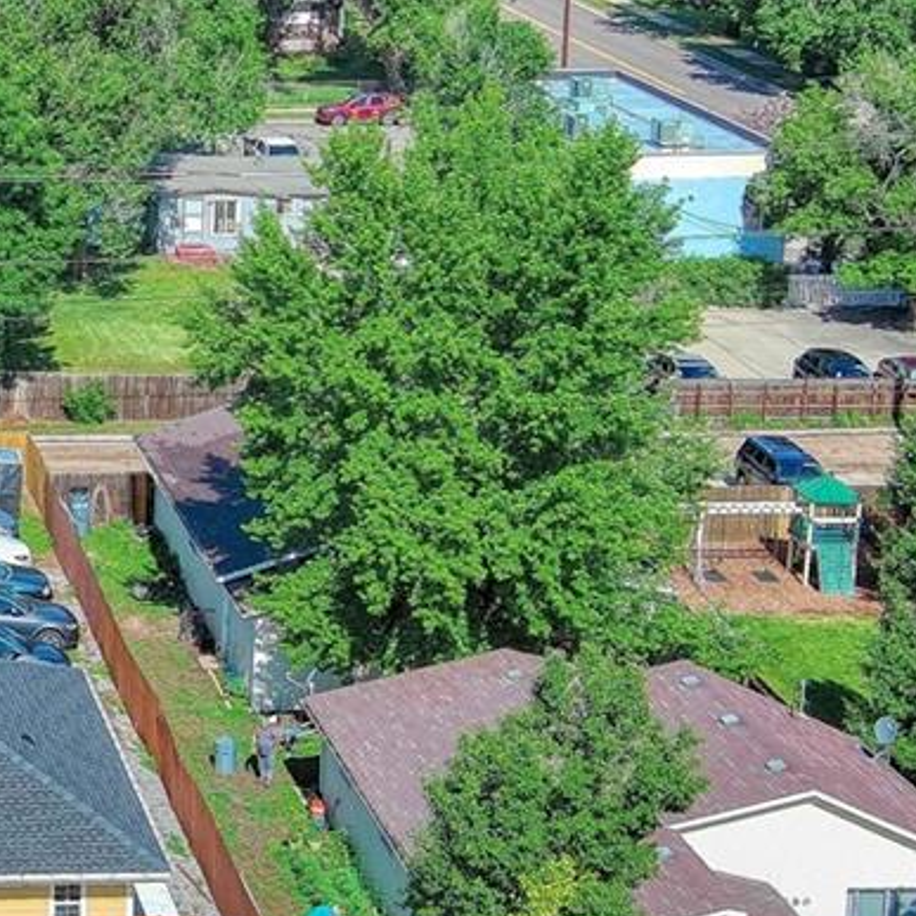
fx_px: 3054
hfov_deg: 16.1
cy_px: 312
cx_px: -315
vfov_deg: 17.0
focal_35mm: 102
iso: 101
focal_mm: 10.6
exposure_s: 1/1397
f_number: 2.8
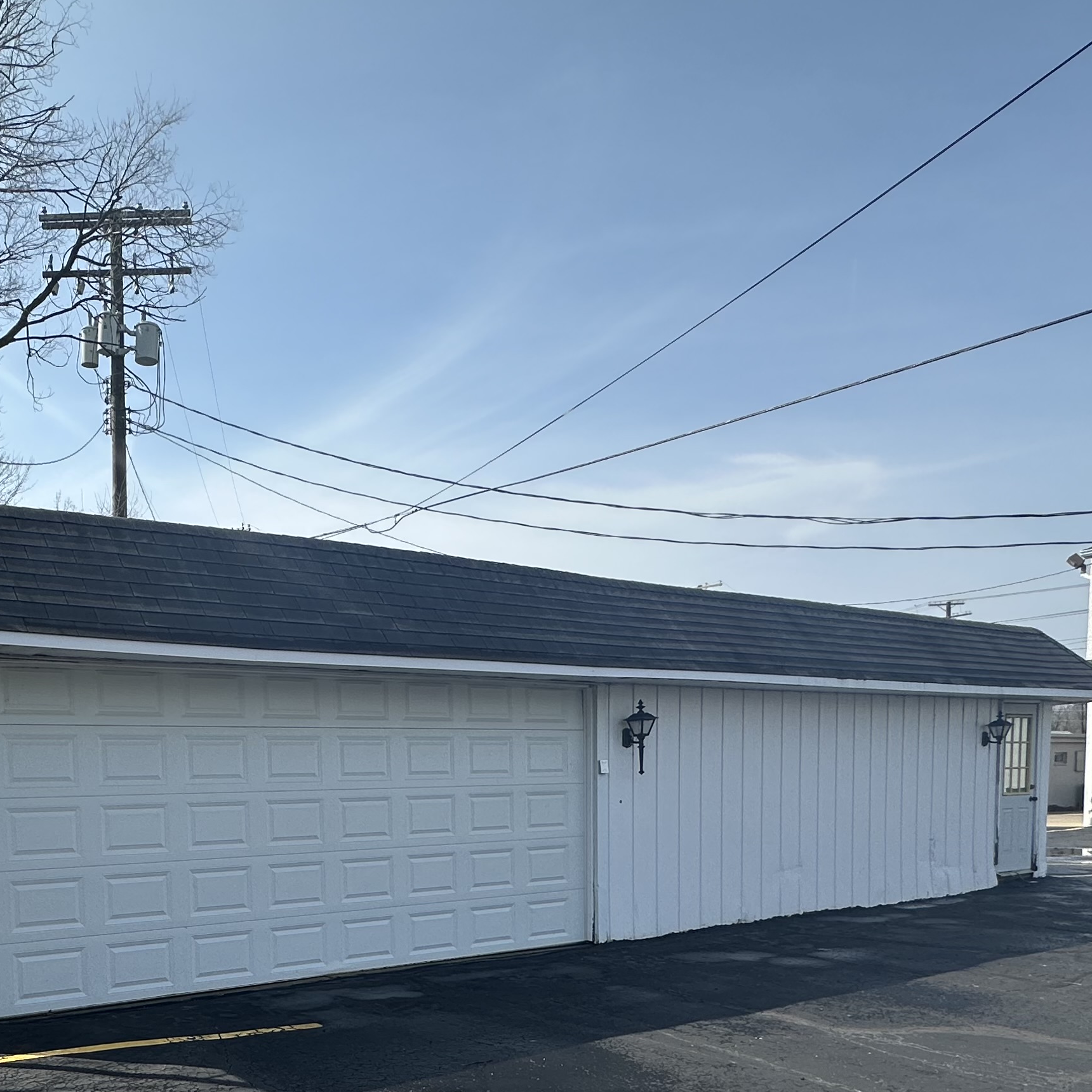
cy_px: 877
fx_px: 1035
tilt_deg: -4.3
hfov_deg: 52.1
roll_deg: +0.1
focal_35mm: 29
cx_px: 217
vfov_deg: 52.0
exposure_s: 1/1103
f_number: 2.2
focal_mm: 2.22
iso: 50
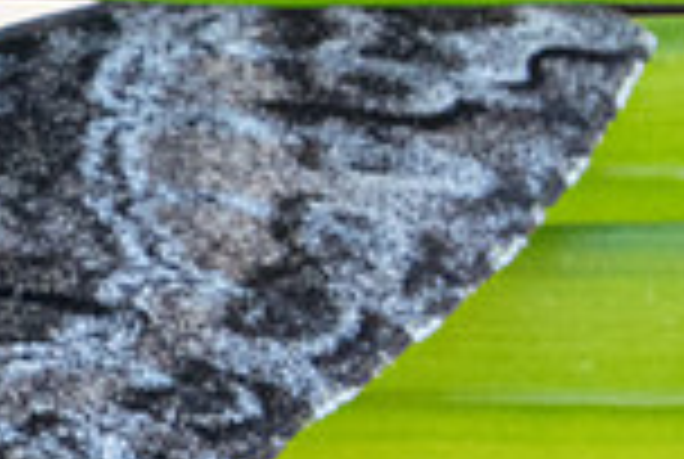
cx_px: -730
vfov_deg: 4.1
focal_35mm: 335
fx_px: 6377
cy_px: 565
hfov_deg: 6.0
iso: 800
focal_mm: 35
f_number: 9
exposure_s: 1/320
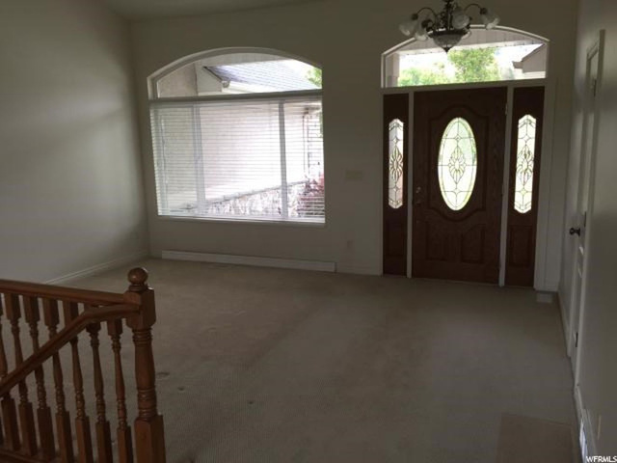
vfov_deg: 48.2
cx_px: 308
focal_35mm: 29
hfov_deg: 61.7
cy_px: 232
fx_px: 517
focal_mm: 4.15
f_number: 2.2
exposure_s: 1/60
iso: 32
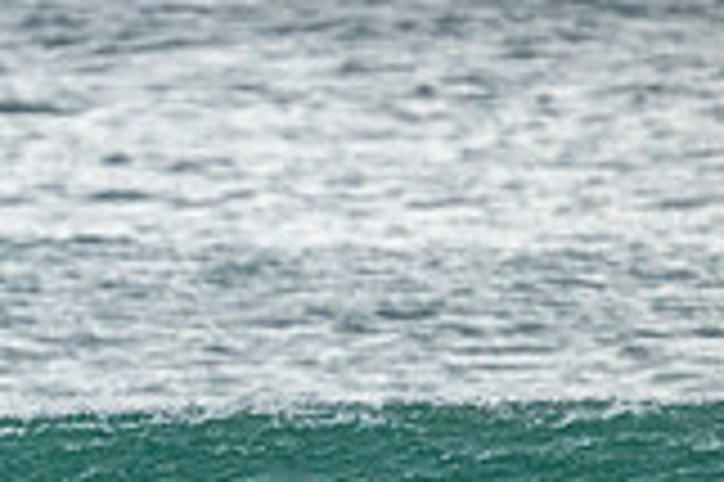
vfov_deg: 0.6
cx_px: -247
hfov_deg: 1.0
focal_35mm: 2126
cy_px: 651
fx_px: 42712
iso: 5600
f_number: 11
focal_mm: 590
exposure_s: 1/2000
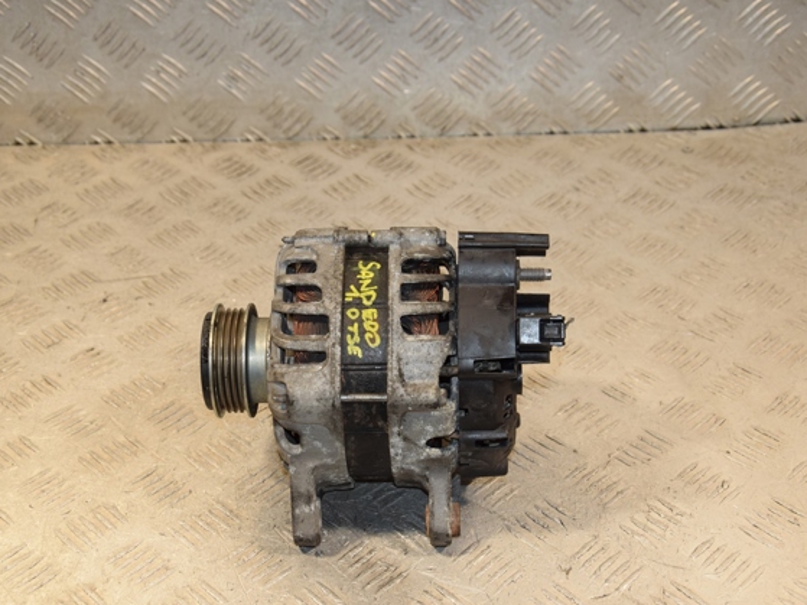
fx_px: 1538
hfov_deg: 29.4
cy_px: 305
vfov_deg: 22.2
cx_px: 406
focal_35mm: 66
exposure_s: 1/200
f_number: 6.3
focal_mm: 40
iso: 800
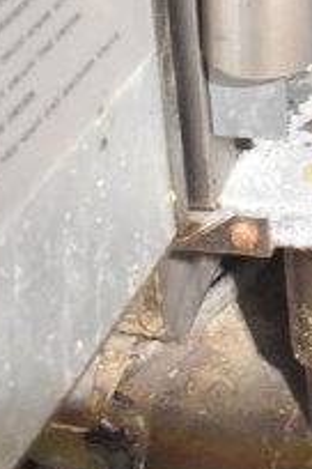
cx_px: 592
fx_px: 1573
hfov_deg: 10.5
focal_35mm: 121
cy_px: -468
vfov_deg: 14.2
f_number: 3.5
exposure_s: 1/30
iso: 2800
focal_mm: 18
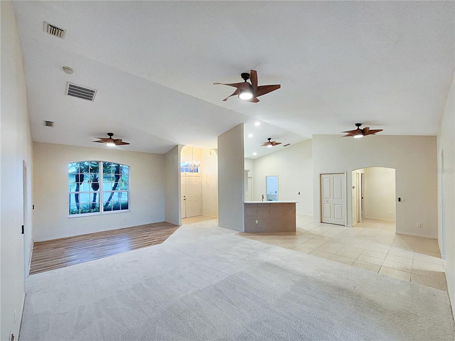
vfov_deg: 89.9
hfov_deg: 106.2
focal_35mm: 13
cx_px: 228
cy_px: 170
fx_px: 171
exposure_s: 1/40
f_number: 2.2
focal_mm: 2.2
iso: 320
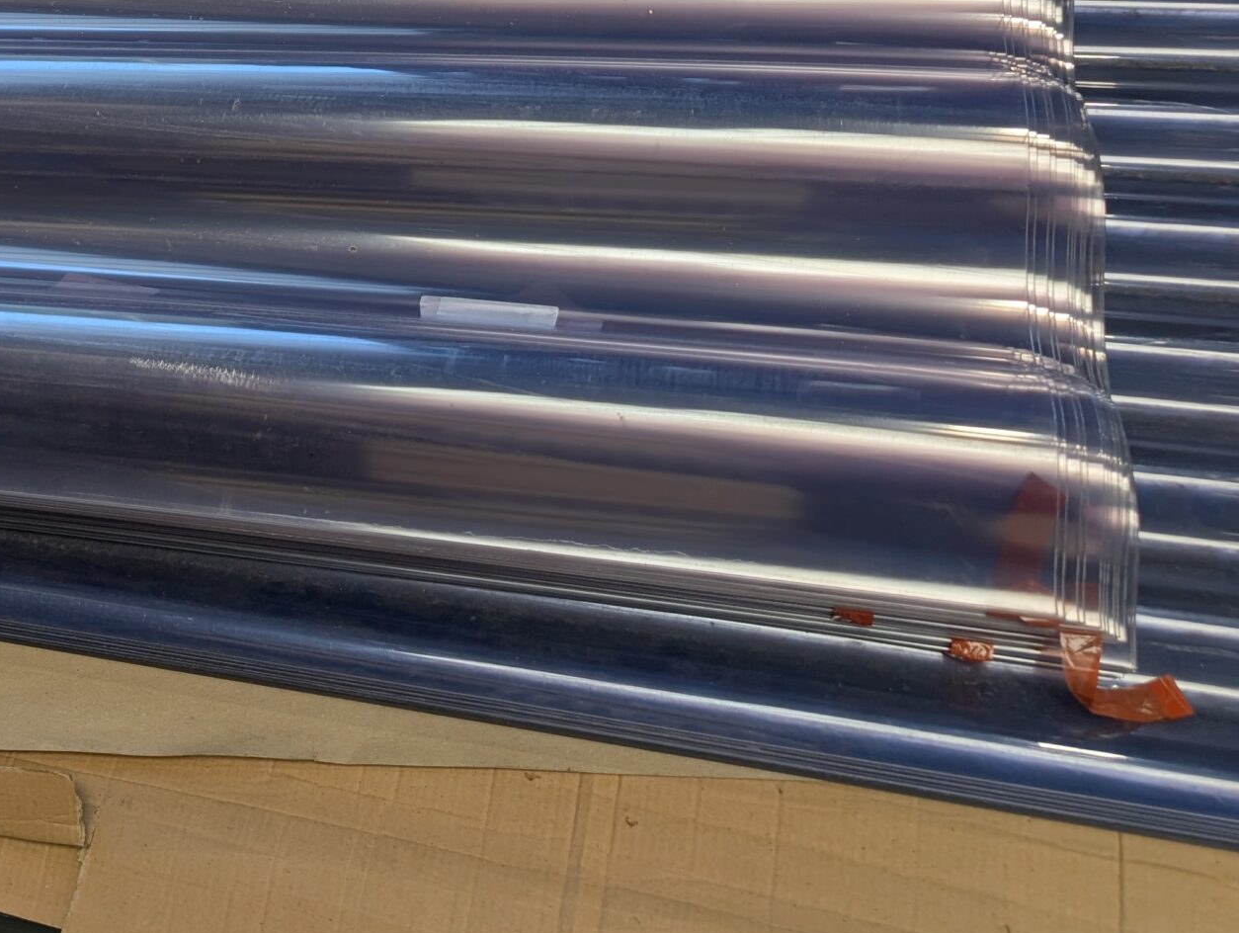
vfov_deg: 28.0
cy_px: 2
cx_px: 53
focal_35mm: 49
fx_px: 1756
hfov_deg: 35.8
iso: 29
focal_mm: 6.9
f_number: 1.68
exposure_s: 1/265
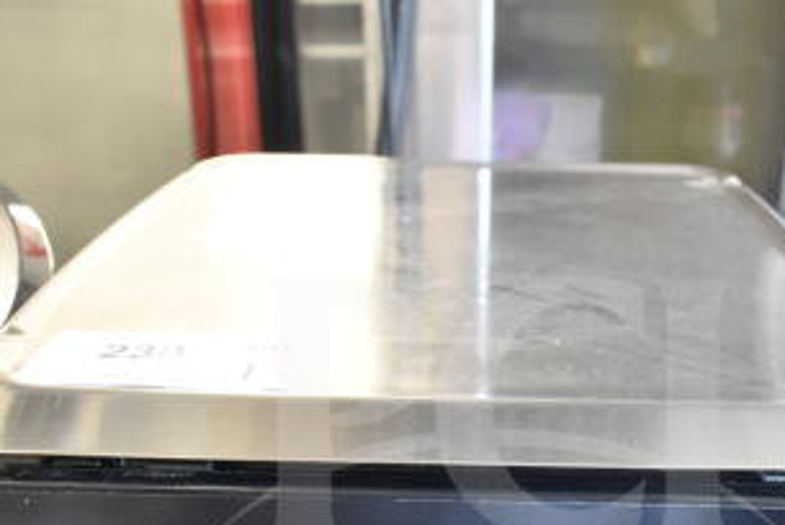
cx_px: 497
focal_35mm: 54
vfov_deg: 24.3
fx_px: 1179
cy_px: 483
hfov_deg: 36.6
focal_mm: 18
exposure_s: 1/40
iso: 1600
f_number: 3.5
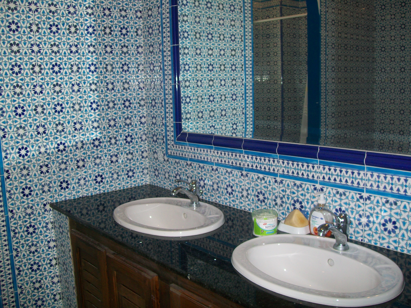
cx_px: 206
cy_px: 154
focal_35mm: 36
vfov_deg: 39.7
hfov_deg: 51.4
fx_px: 427
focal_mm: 6
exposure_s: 1/60
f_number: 2.7
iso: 64
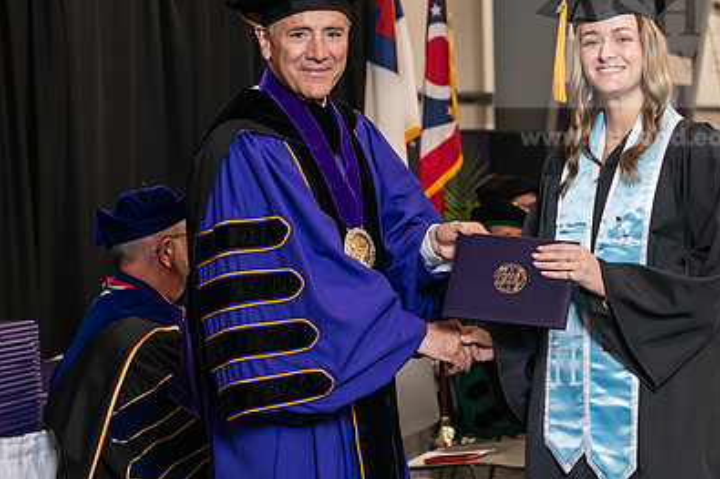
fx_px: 1939
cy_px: 176
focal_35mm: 97
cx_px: 437
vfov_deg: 14.1
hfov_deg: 21.0
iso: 1600
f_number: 5
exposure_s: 1/125
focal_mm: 66
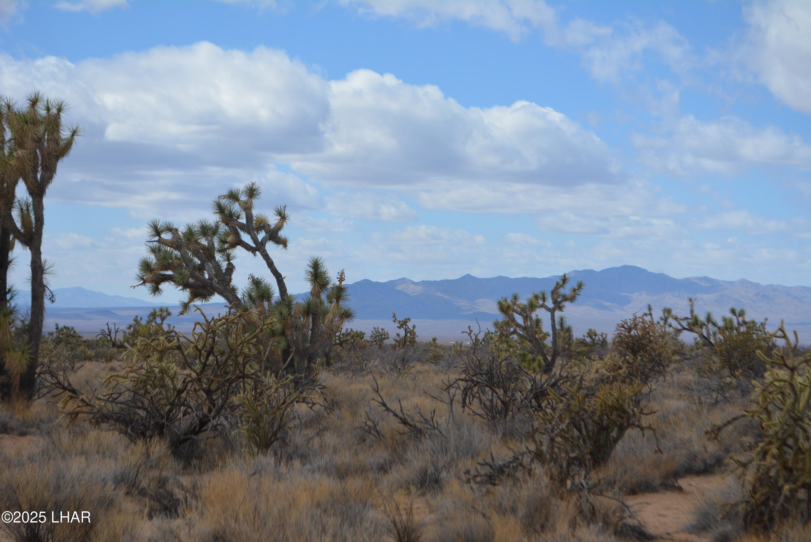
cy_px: 271
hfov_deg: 24.6
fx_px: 1860
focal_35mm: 82
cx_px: 406
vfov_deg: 16.6
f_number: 7.1
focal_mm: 55
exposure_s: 1/2000
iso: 400
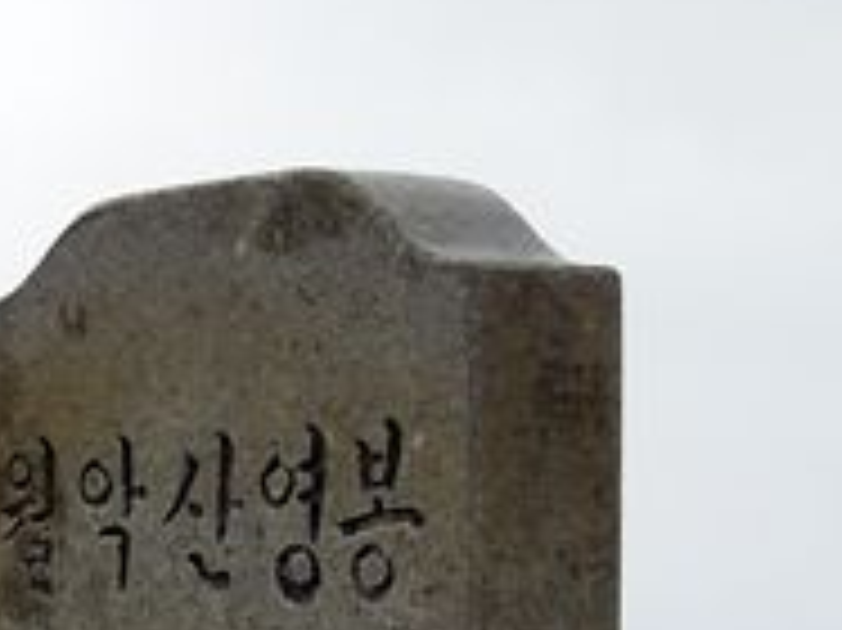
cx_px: -383
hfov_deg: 13.6
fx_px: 3330
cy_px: 760
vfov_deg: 10.6
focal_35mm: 137
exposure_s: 1/100
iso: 160
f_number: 3.3
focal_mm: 7.2
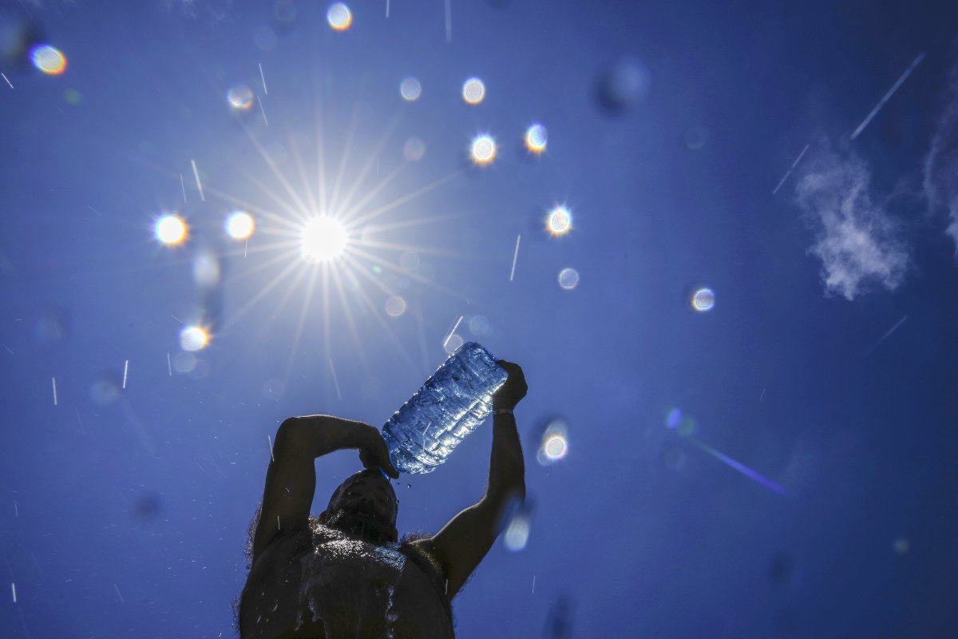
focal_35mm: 19
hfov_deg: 86.9
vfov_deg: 64.6
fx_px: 506
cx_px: 479
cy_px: 320
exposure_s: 1/250
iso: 50
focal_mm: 19
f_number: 22
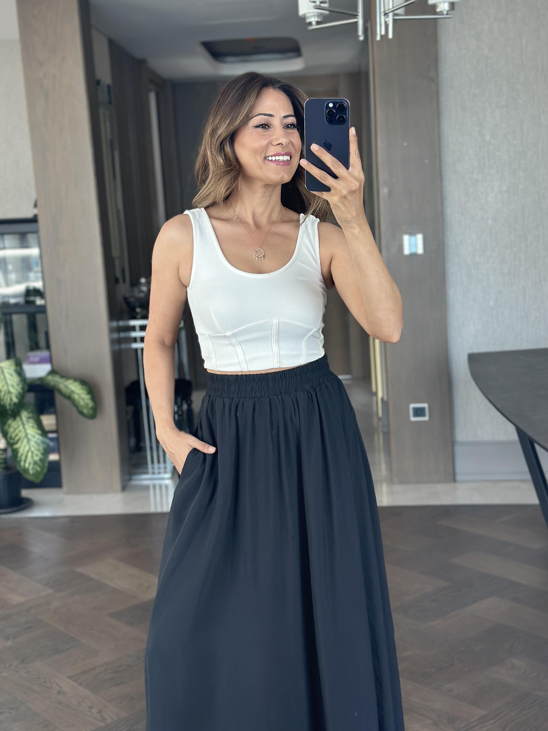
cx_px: 269
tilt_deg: -18.5
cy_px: 361
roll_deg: +3.7
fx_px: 1034
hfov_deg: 29.7
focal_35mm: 49
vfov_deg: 38.9
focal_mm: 6.86
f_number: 1.78
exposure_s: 1/101
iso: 125
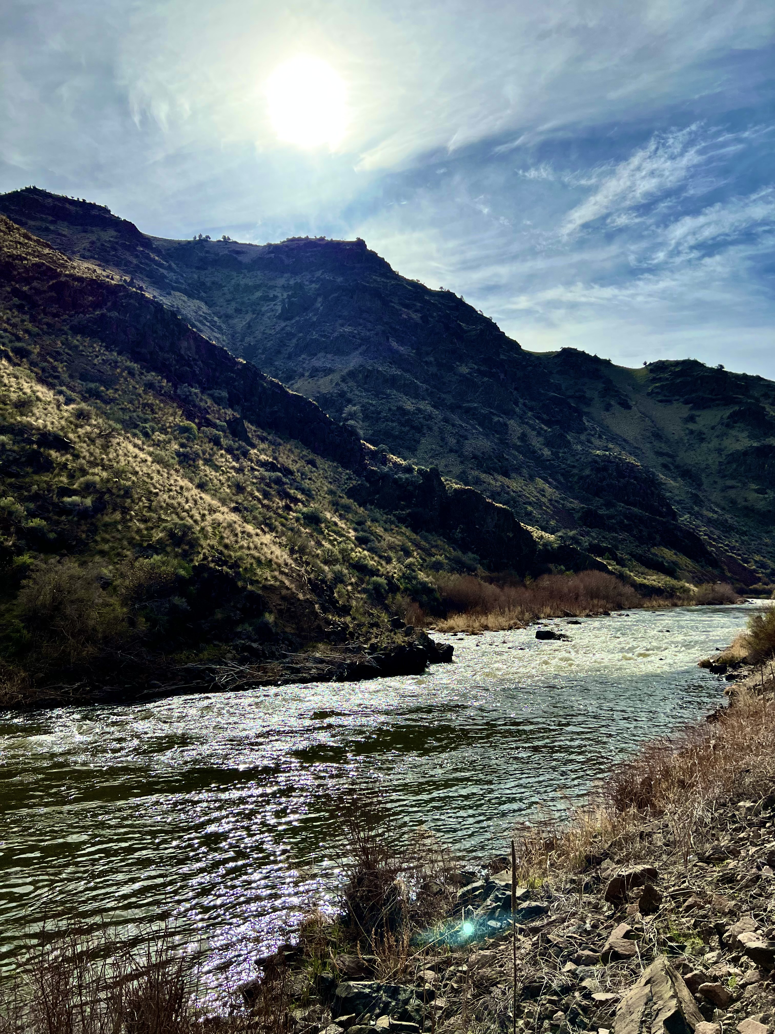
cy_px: 517
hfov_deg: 53.1
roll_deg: -0.5
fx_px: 776
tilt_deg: +4.3
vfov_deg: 67.3
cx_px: 388
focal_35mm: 26
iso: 50
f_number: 1.5
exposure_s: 1/12658
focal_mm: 5.7
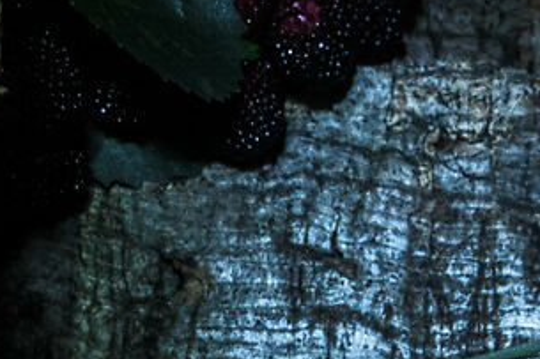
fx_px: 4722
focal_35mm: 315
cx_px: -450
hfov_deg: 6.4
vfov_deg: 4.4
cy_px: 334
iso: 400
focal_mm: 40
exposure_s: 8
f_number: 8
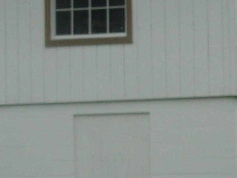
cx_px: 137
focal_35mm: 190
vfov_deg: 7.8
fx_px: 1301
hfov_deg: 10.4
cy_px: 117
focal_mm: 9.83
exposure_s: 1/346
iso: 80
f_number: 4
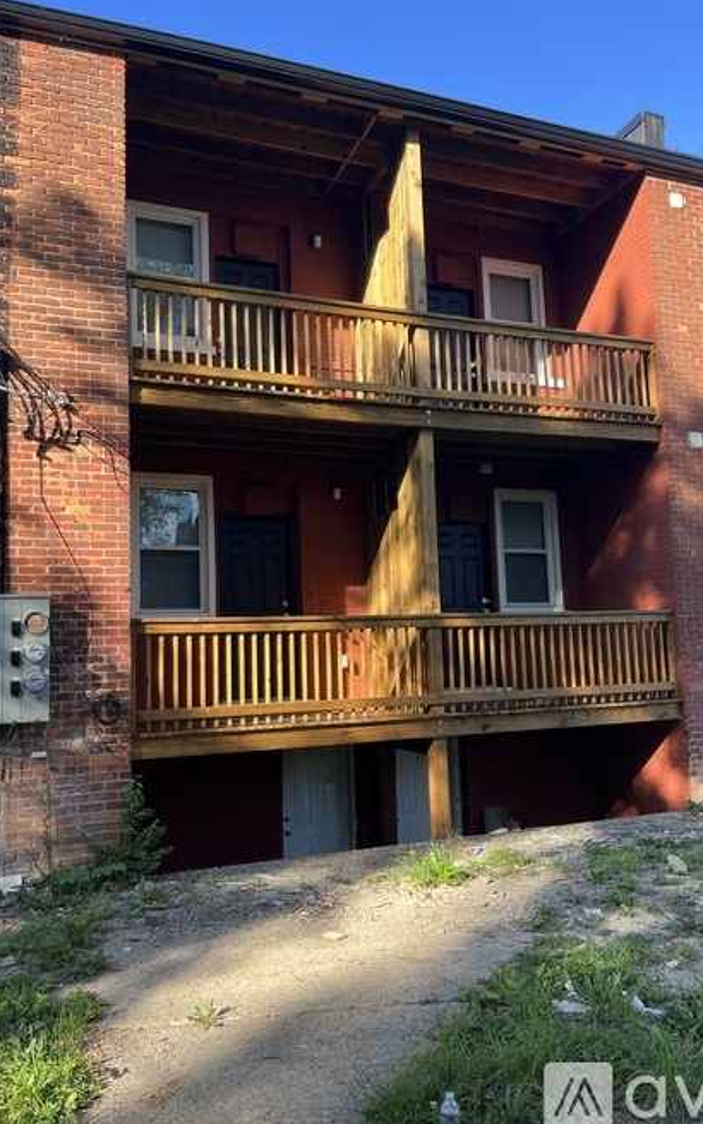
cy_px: 559
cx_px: 393
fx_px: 858
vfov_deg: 66.5
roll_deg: +2.1
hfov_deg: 44.5
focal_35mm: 28
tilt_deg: +5.6
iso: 50
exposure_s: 1/463
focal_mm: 5.1
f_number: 1.6
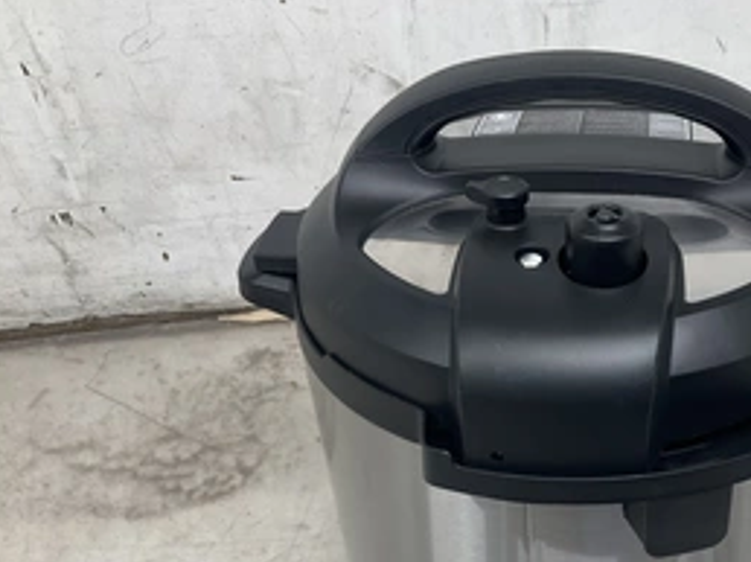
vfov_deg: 31.6
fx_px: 975
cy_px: 419
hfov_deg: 40.9
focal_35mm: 45
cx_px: 565
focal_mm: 3
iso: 50
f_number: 1.8
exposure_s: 1/120
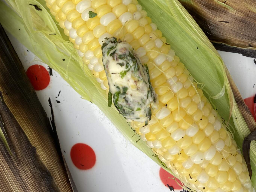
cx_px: 117
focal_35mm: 49
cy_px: 42
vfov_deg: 29.1
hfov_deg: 38.9
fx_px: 362
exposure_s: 1/300
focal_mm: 4.25
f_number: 1.8
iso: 32
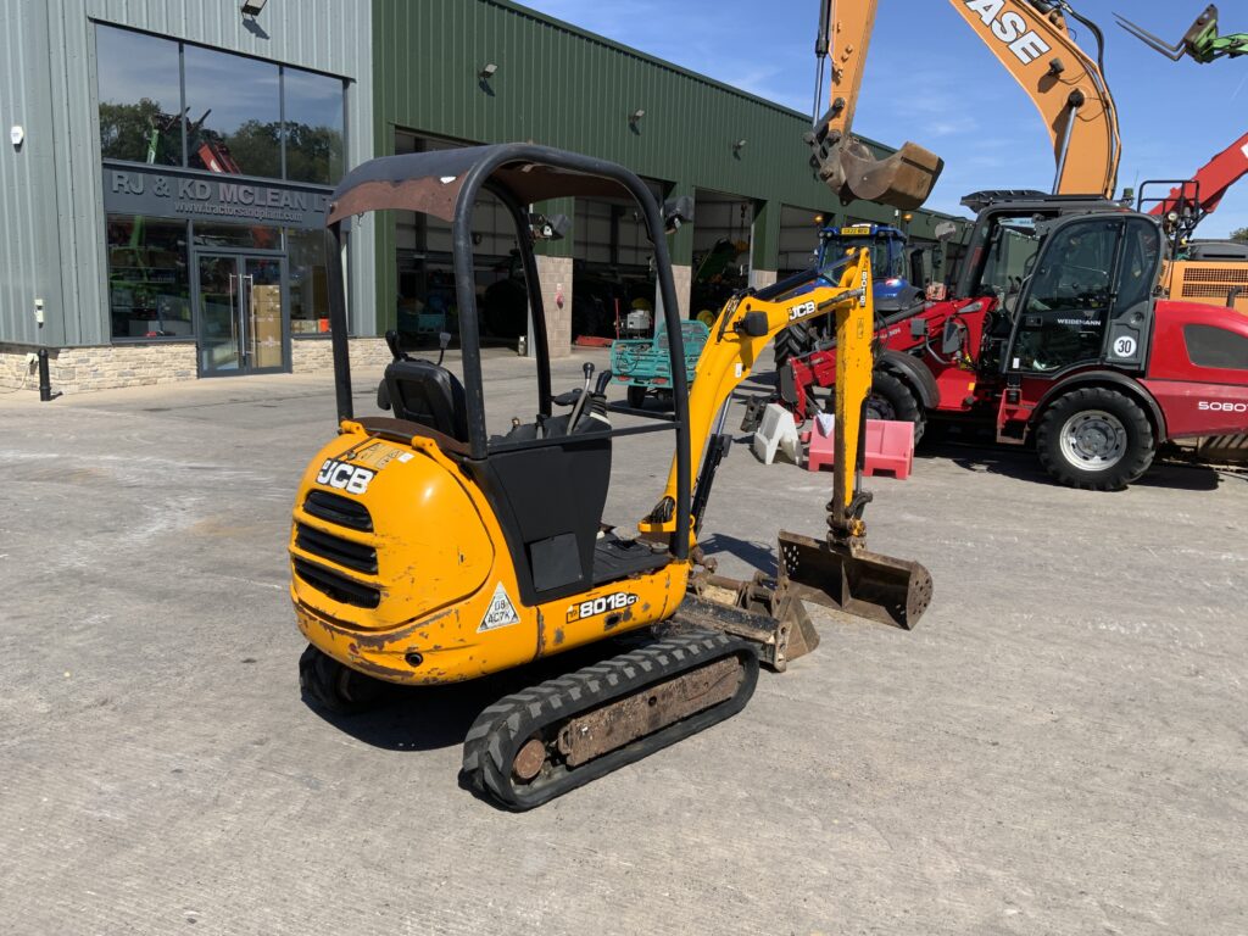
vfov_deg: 48.2
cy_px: 468
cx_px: 624
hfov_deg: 61.7
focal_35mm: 29
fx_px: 1046
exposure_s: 1/1984
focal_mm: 3
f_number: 1.8
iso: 20
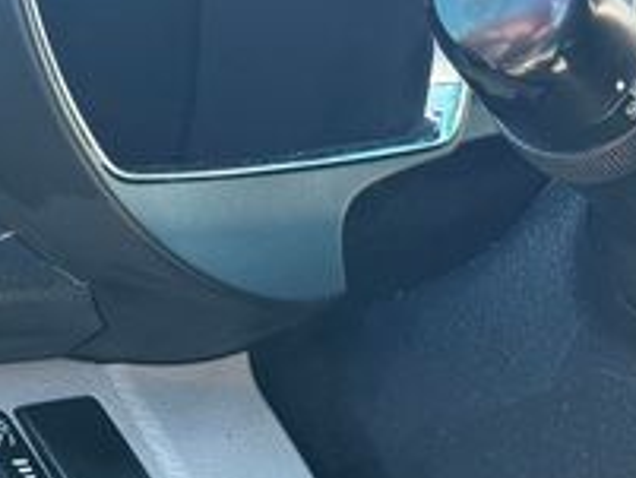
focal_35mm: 153
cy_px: 655
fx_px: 2813
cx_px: 70
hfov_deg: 12.8
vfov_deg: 9.5
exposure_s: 1/162
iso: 64
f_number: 1.78
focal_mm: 6.76
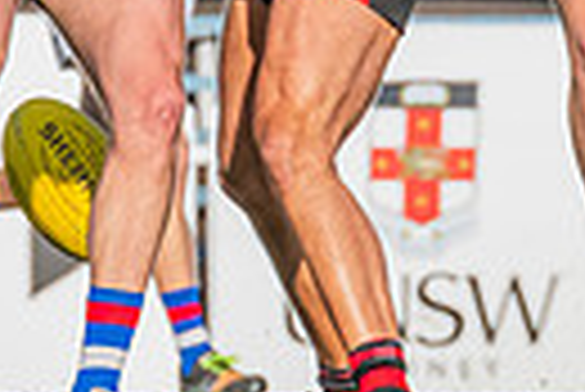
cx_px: 219
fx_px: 45599
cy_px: -17
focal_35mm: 2803
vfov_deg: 0.5
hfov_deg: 0.7
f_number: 13
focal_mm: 420
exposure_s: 1/1250
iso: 800
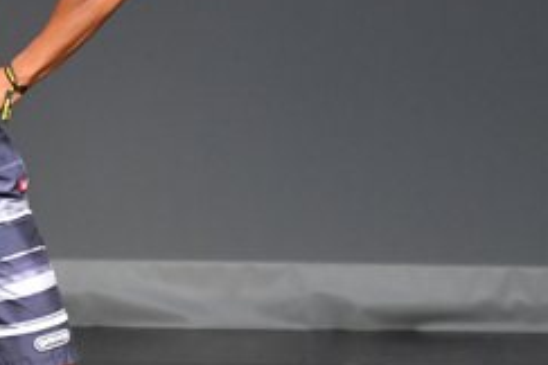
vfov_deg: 1.4
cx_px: -51
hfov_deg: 2.1
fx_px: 15267
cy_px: 196
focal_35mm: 1003
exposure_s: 1/400
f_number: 5.6
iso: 3600
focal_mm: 210
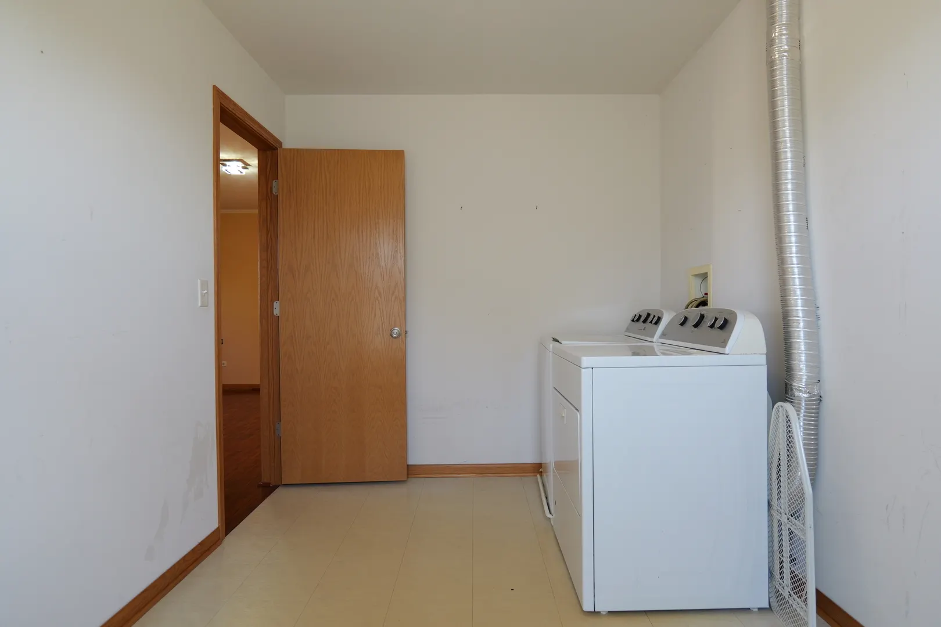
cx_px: 470
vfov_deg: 61.9
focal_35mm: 20
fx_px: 523
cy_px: 314
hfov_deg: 84.0
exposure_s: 1/60
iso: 800
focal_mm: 20
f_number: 3.5
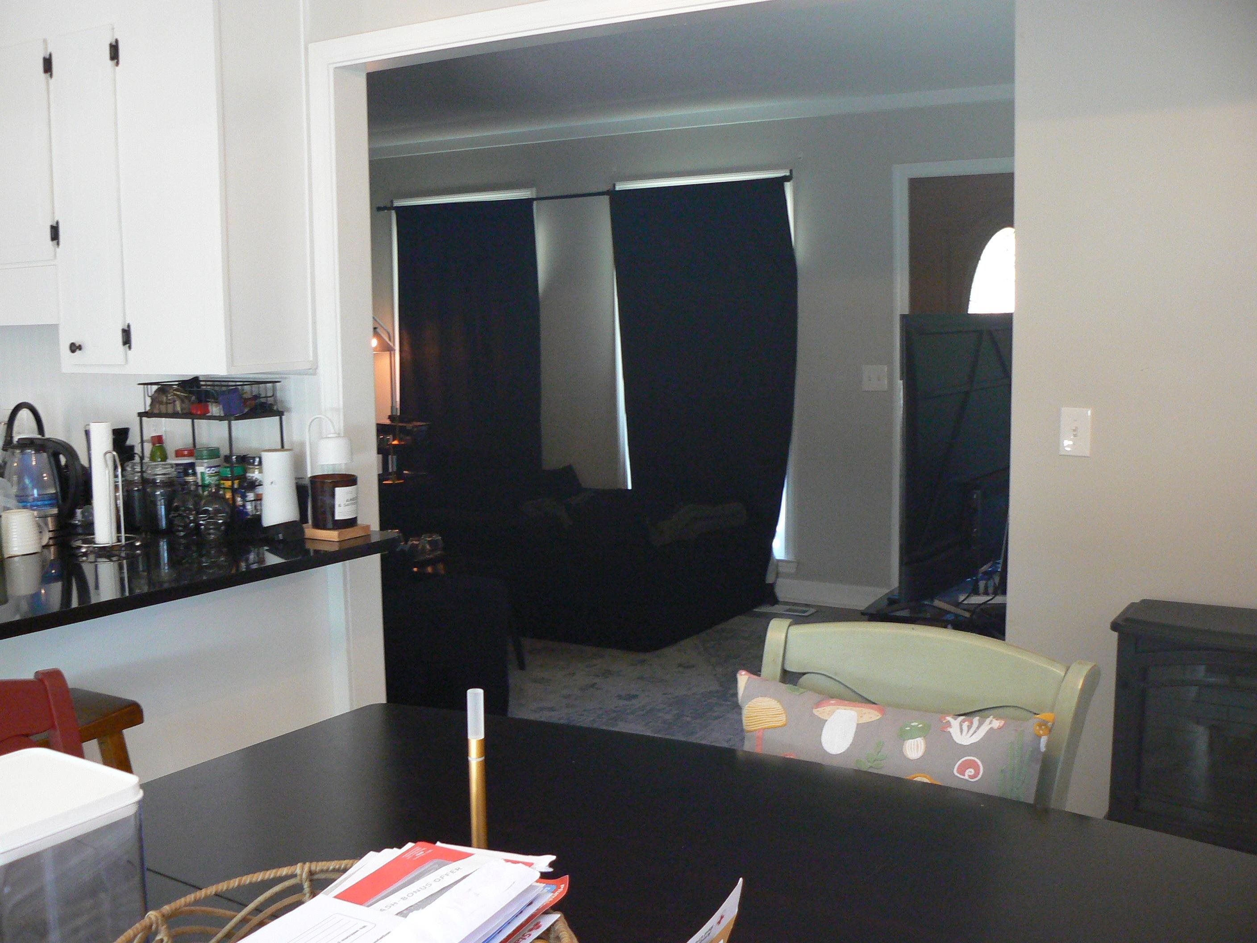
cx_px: 628
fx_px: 1307
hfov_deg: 51.4
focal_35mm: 36
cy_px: 472
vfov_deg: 39.7
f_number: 2.8
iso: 200
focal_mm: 6
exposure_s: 1/20
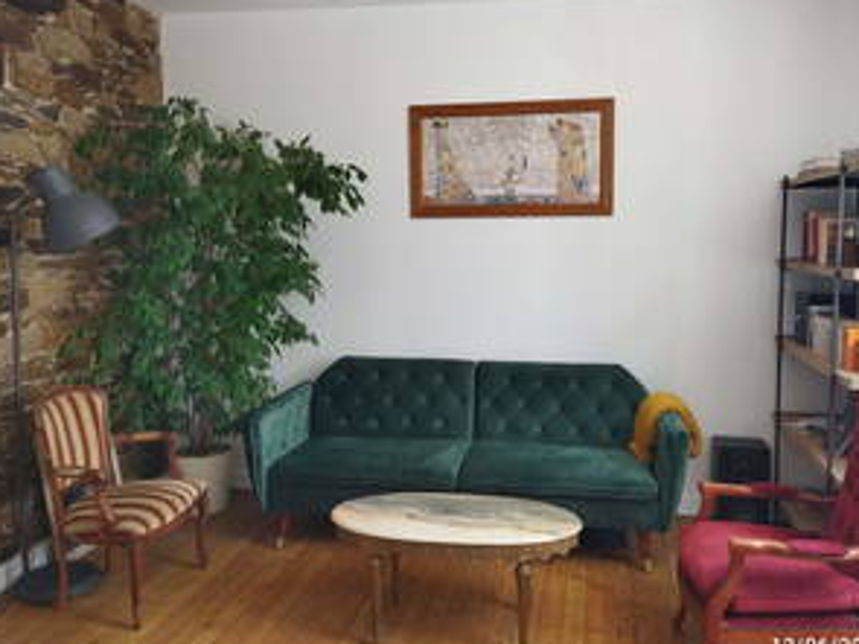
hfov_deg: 55.3
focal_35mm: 33
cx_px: 460
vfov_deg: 42.9
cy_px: 288
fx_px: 819
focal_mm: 4.71
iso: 173
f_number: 1.79
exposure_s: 1/50
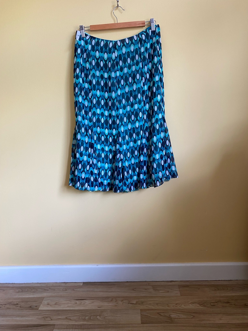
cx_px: 124
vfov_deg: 67.3
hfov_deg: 53.1
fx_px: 248
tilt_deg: -11.4
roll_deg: +0.0
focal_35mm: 26
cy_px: 166
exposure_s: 1/60
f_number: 1.8
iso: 125
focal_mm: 4.25
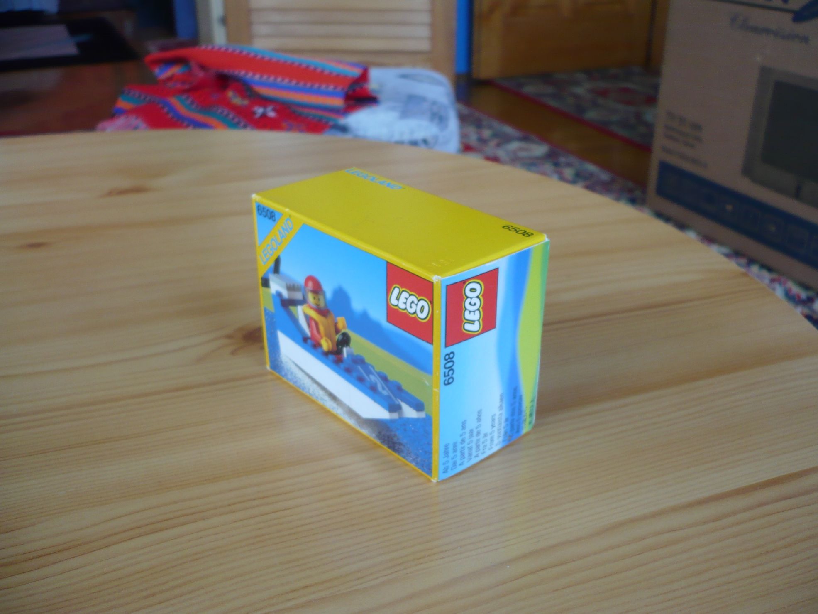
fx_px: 827
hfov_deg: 52.6
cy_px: 307
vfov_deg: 40.7
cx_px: 409
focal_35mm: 35
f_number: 2.8
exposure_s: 1/40
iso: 100
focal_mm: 5.8
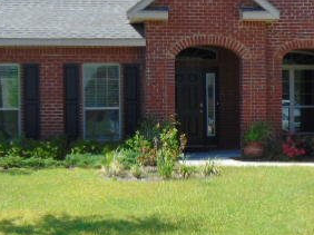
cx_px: 208
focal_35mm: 75
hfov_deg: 25.9
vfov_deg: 19.6
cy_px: 121
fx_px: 680
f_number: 3.2
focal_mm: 5.8
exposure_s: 1/640
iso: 80
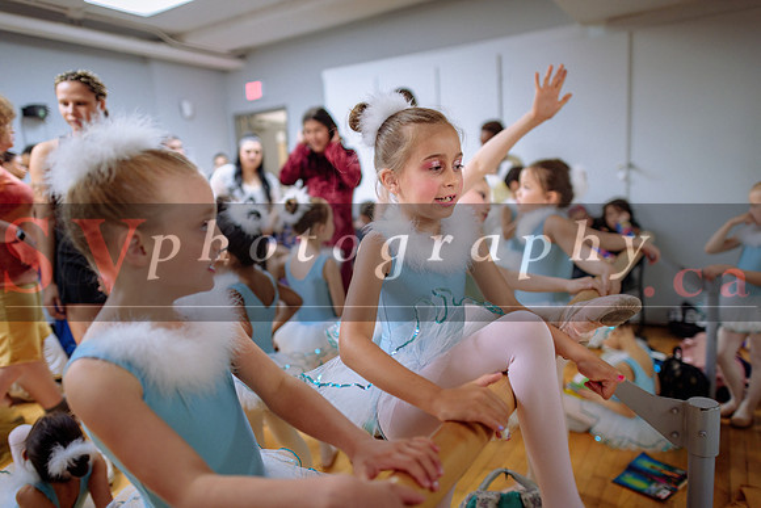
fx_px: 507
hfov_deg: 73.7
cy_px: 254
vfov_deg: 53.2
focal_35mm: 24
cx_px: 380
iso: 800
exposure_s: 1/250
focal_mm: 24
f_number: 1.4
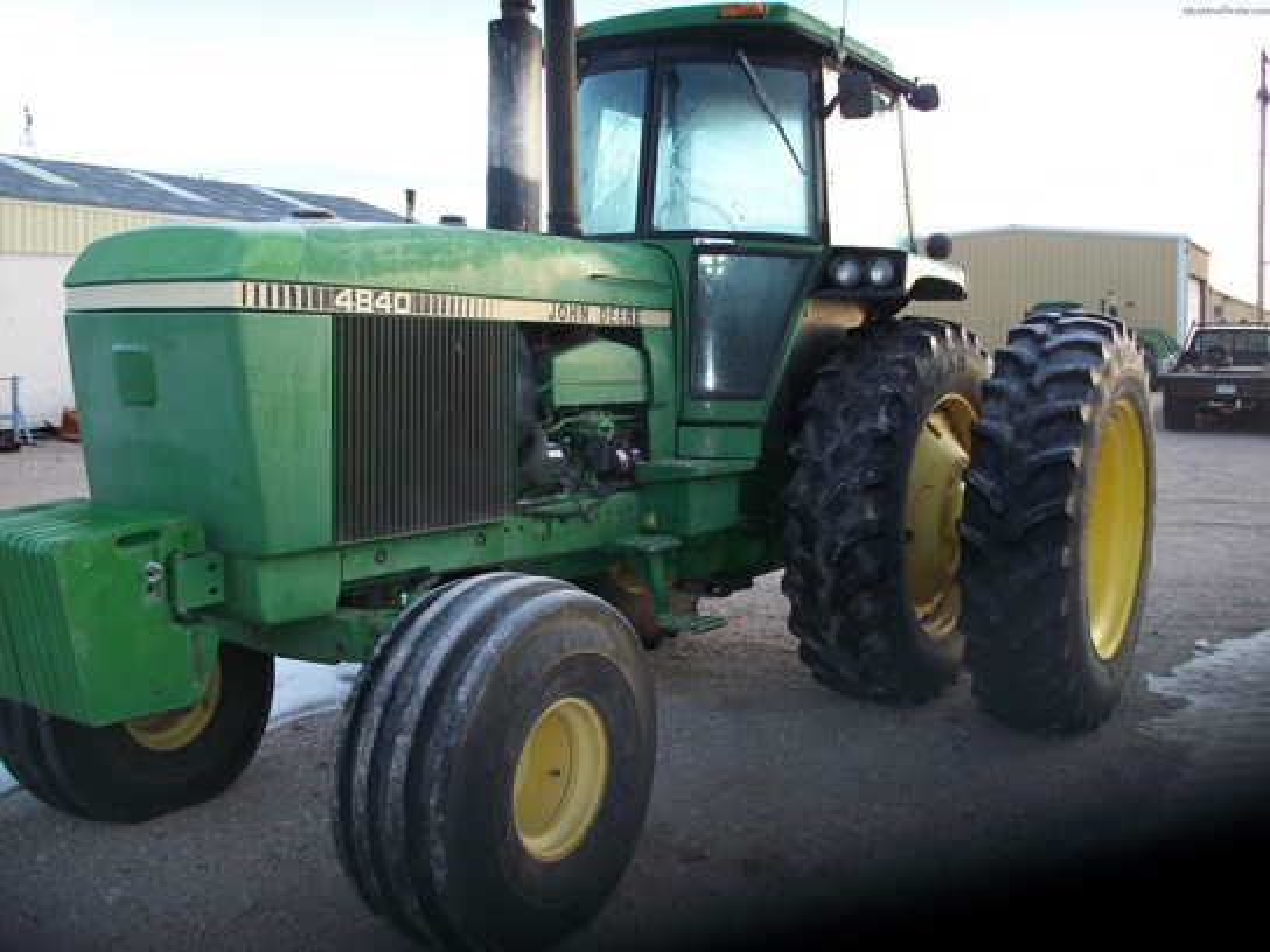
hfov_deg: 52.6
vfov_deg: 40.7
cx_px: 635
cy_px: 476
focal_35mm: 35
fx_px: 1284
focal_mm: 6.3
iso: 80
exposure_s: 1/80
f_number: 3.1
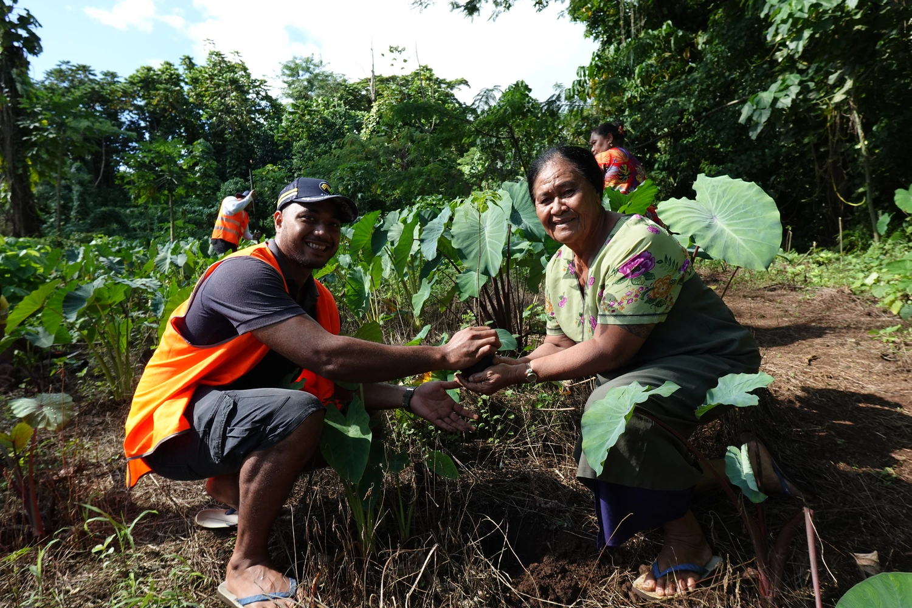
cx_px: 456
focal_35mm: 20
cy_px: 304
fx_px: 507
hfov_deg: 84.0
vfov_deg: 61.9
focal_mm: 7.6
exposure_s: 1/1000
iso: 400
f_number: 4
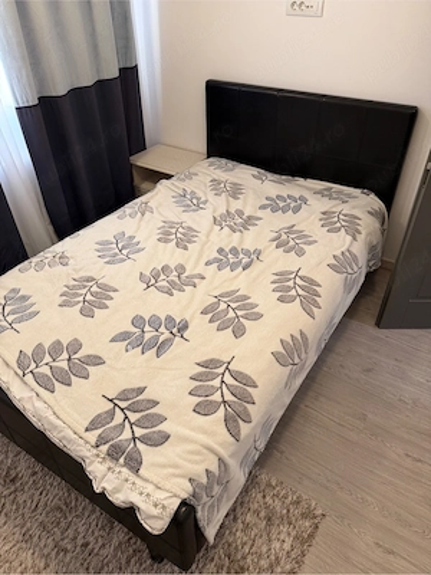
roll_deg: +0.2
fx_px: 398
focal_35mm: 24
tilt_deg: -38.0
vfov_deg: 71.6
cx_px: 216
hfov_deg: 56.8
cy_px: 288
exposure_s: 1/87
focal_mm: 6.76
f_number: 1.78
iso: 200
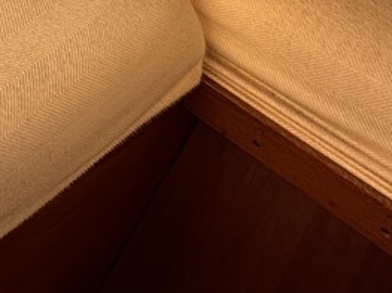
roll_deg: -2.8
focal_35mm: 64
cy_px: -290
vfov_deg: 17.0
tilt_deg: -23.5
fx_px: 724
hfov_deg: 25.3
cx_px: -143
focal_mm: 2.22
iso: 80
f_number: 2.2
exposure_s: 1/99
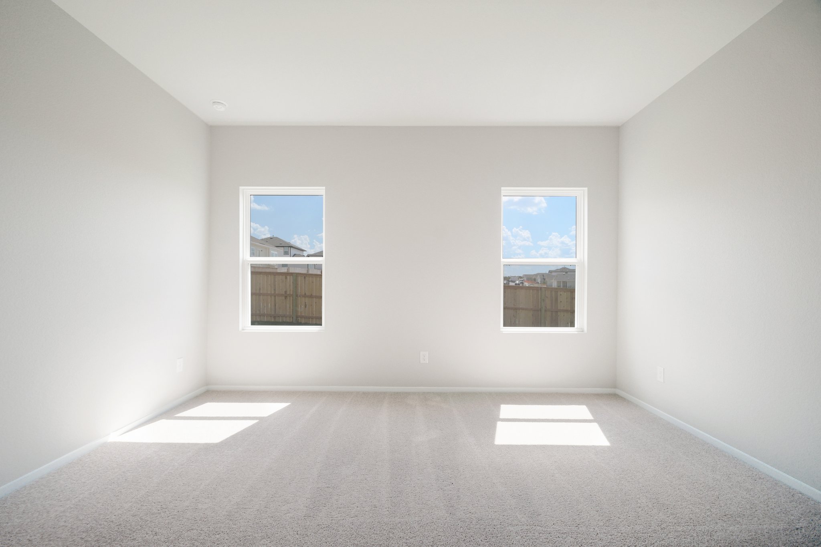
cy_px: 274
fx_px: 342
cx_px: 410
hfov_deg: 100.4
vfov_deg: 77.3
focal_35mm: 15
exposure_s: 1/100
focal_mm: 10
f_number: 8
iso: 400
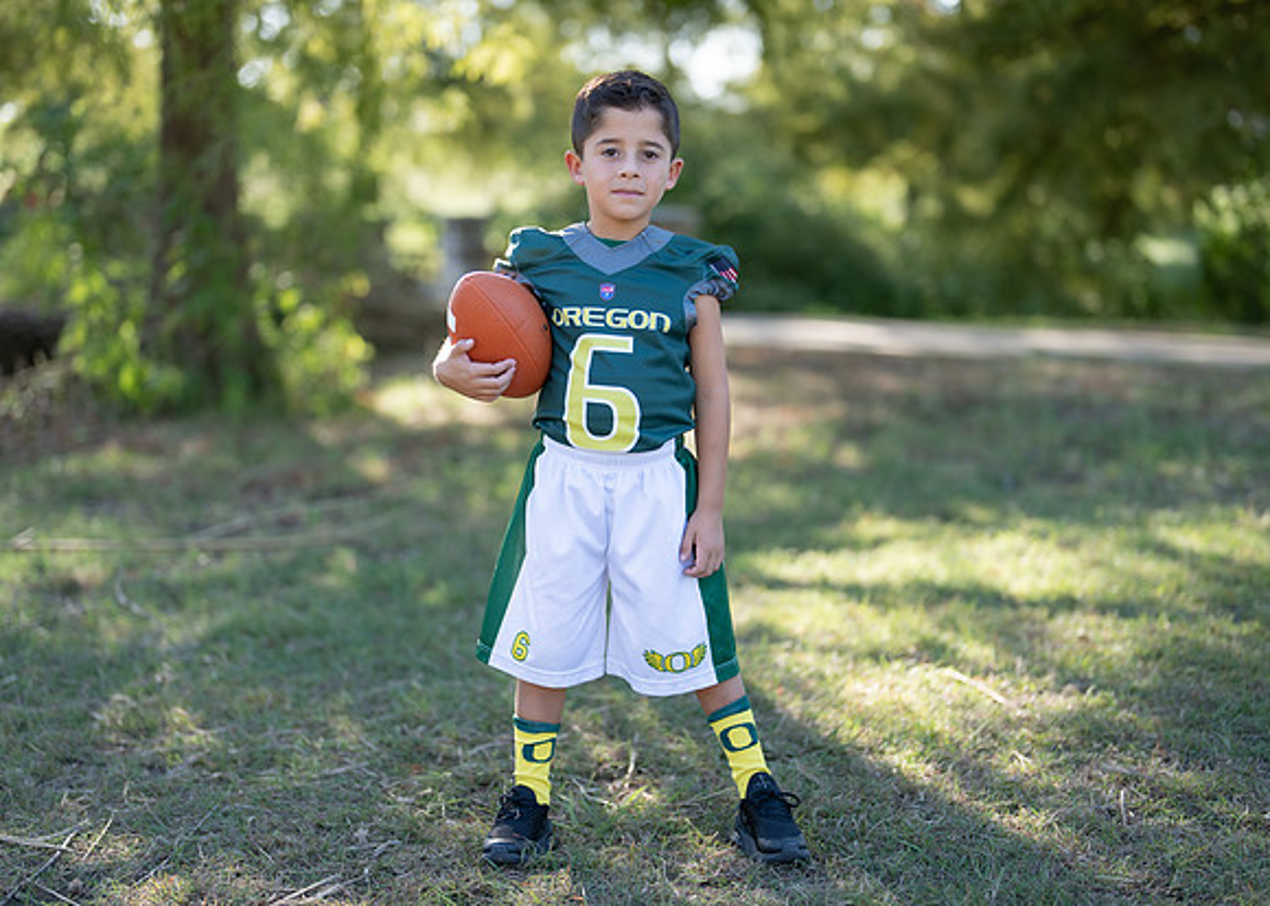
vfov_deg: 24.8
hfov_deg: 34.3
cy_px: 467
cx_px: 634
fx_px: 2058
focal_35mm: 57
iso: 100
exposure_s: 1/1250
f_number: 1.2
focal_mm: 50
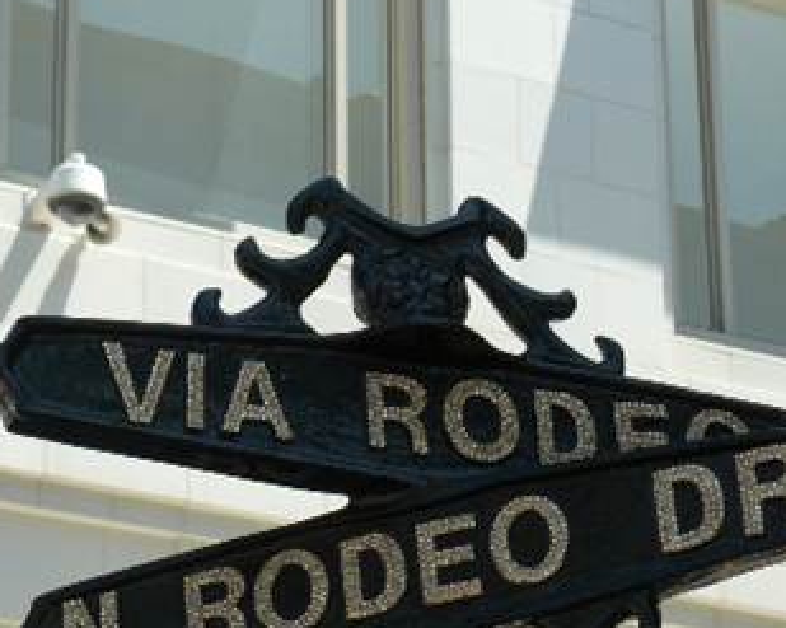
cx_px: 346
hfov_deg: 13.1
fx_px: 3419
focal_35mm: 147
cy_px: 376
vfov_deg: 10.5
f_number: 5.6
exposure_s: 1/250
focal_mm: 16.2
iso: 100
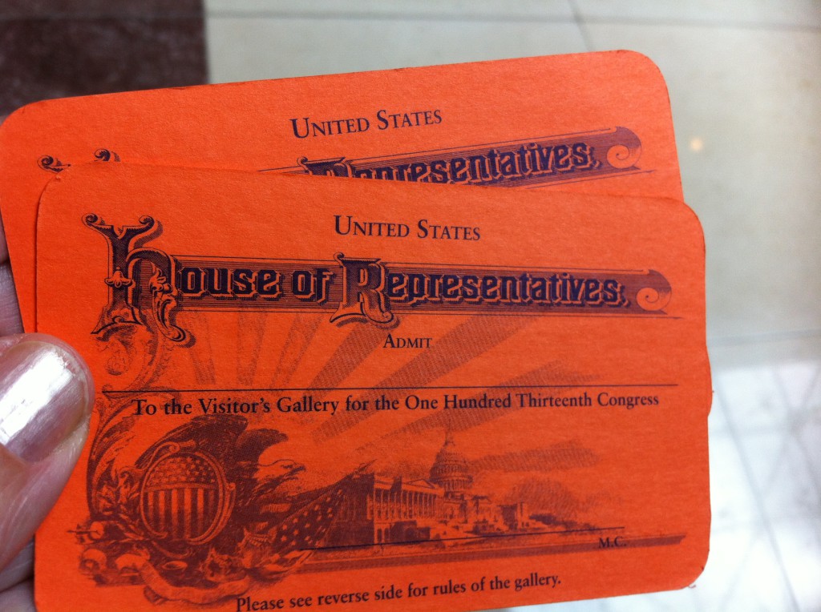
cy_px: 306
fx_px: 829
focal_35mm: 35
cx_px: 410
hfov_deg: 52.7
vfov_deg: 40.6
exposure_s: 1/40
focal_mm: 3.85
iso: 80
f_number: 2.8
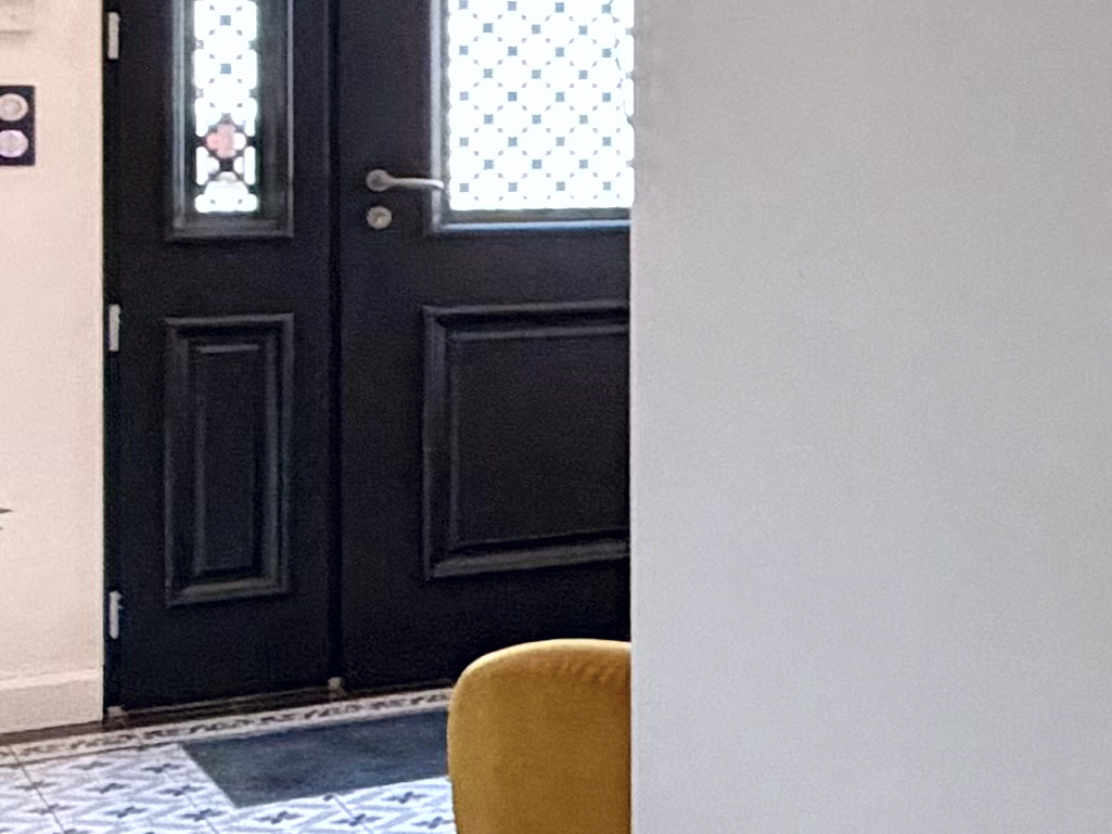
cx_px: 1640
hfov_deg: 21.3
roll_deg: +0.1
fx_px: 2506
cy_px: 155
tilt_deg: -0.3
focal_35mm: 78
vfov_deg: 18.7
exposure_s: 1/50
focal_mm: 2.22
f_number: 2.2
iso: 500
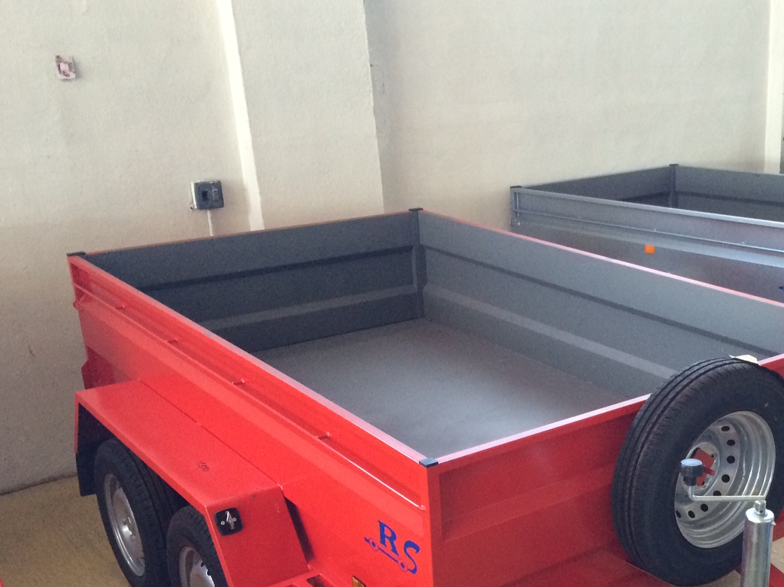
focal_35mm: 47
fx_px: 1064
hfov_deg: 39.6
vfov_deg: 30.3
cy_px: 444
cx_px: 562
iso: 250
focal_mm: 4.12
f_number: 2.2
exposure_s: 1/30
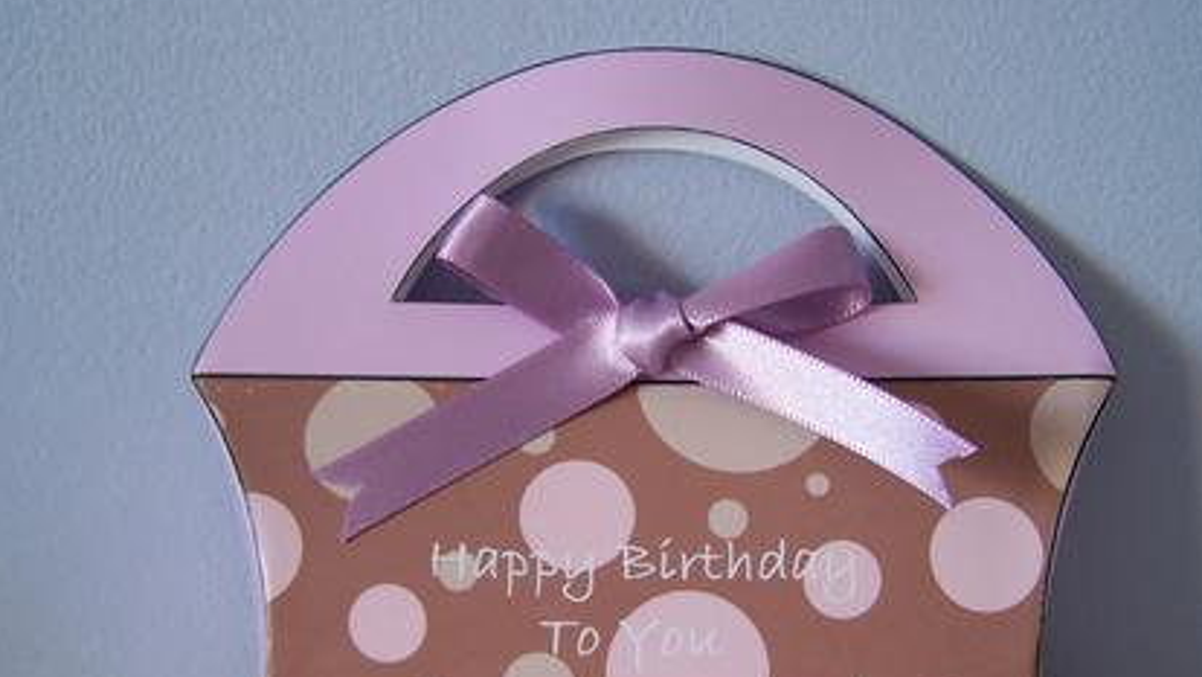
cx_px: 642
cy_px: 445
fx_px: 1434
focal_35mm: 45
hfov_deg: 45.4
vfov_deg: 26.4
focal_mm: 6.3
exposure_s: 1/30
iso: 100
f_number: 2.8
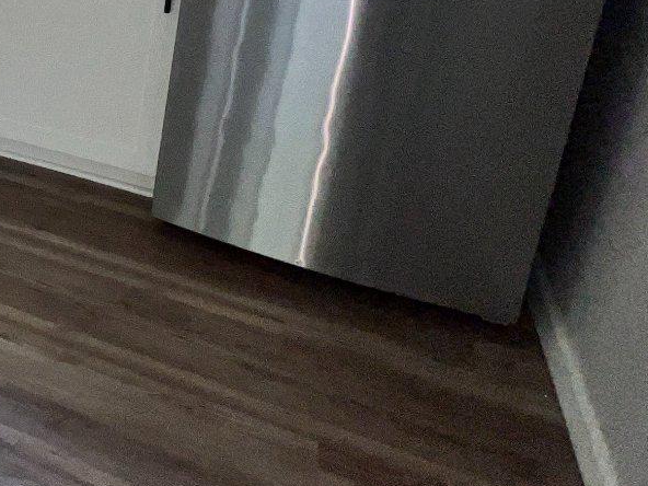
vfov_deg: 28.8
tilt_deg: -18.8
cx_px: -349
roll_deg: +2.8
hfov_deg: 27.3
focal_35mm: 45
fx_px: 842
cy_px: -62
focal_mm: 1.57
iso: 32
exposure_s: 1/122
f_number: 1.8
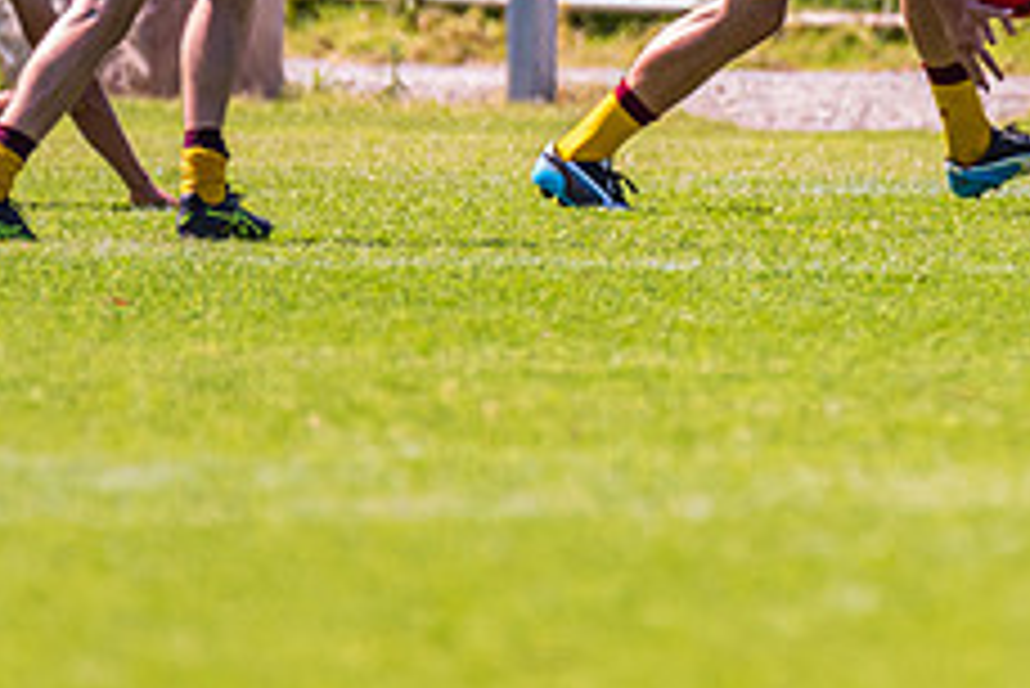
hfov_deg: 1.1
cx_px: 722
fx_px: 55825
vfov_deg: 0.7
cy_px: -42
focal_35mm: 1950
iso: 800
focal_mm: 600
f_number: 8
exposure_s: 1/1000
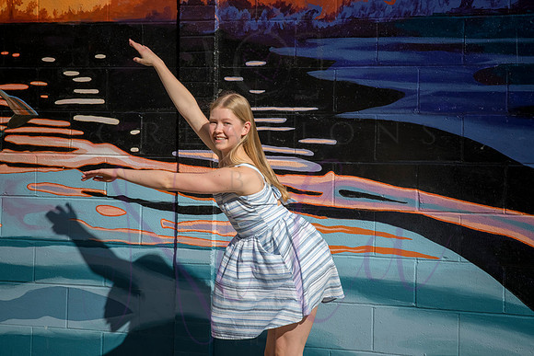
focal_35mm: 135
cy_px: 178
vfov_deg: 10.2
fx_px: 2003
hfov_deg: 15.2
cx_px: 267
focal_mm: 135
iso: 400
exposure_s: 1/1000
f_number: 11
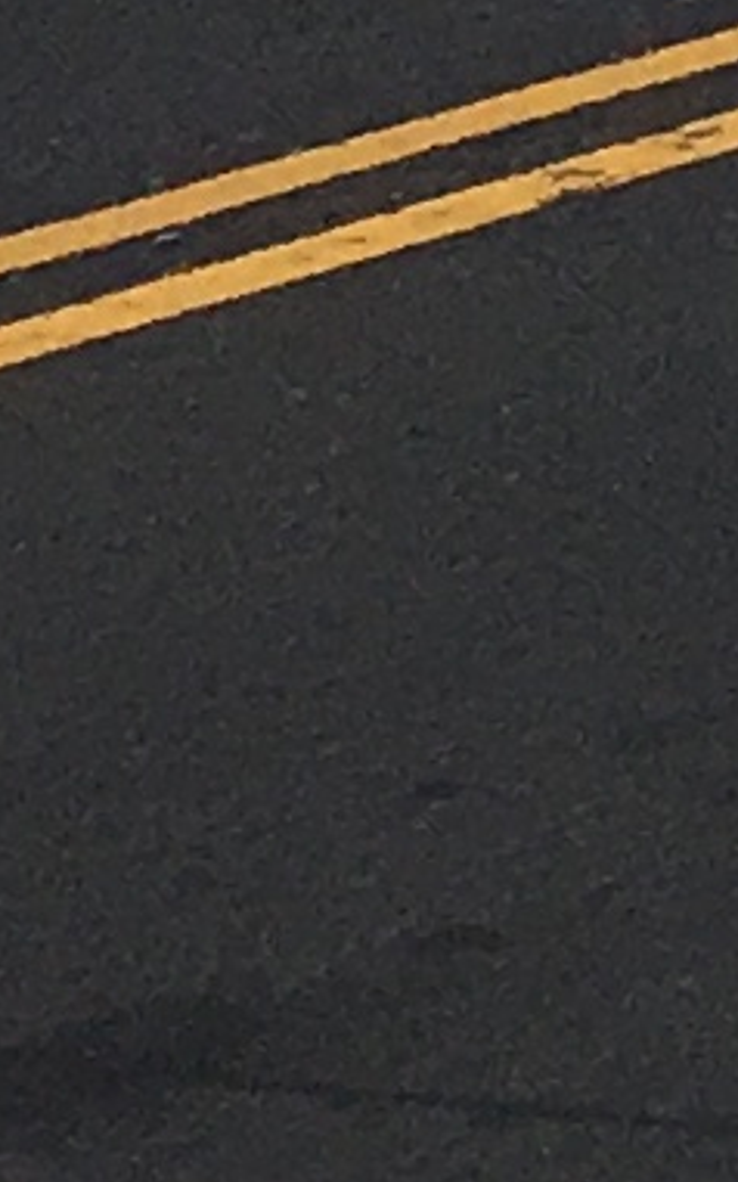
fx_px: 10463
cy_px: -3456
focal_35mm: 325
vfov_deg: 5.6
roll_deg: +1.5
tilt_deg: +6.6
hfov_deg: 3.1
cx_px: 6220
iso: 25
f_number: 2.2
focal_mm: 4.15
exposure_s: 1/1399
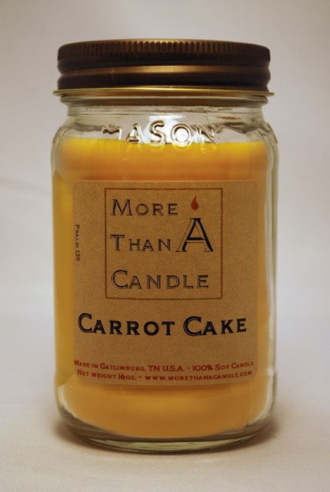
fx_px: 1130
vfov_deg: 24.6
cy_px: 246
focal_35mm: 82
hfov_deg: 16.6
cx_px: 165
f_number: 5.6
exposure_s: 1/125
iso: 180
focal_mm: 55
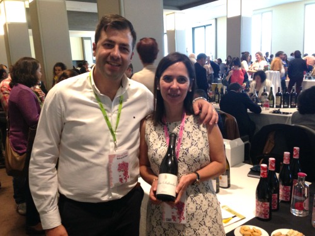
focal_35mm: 33
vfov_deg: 42.9
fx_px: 300
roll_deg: +1.2
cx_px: 158
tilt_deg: -10.1
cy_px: 118
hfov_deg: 55.4
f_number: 2.4
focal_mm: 4.12
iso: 200
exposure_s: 1/20
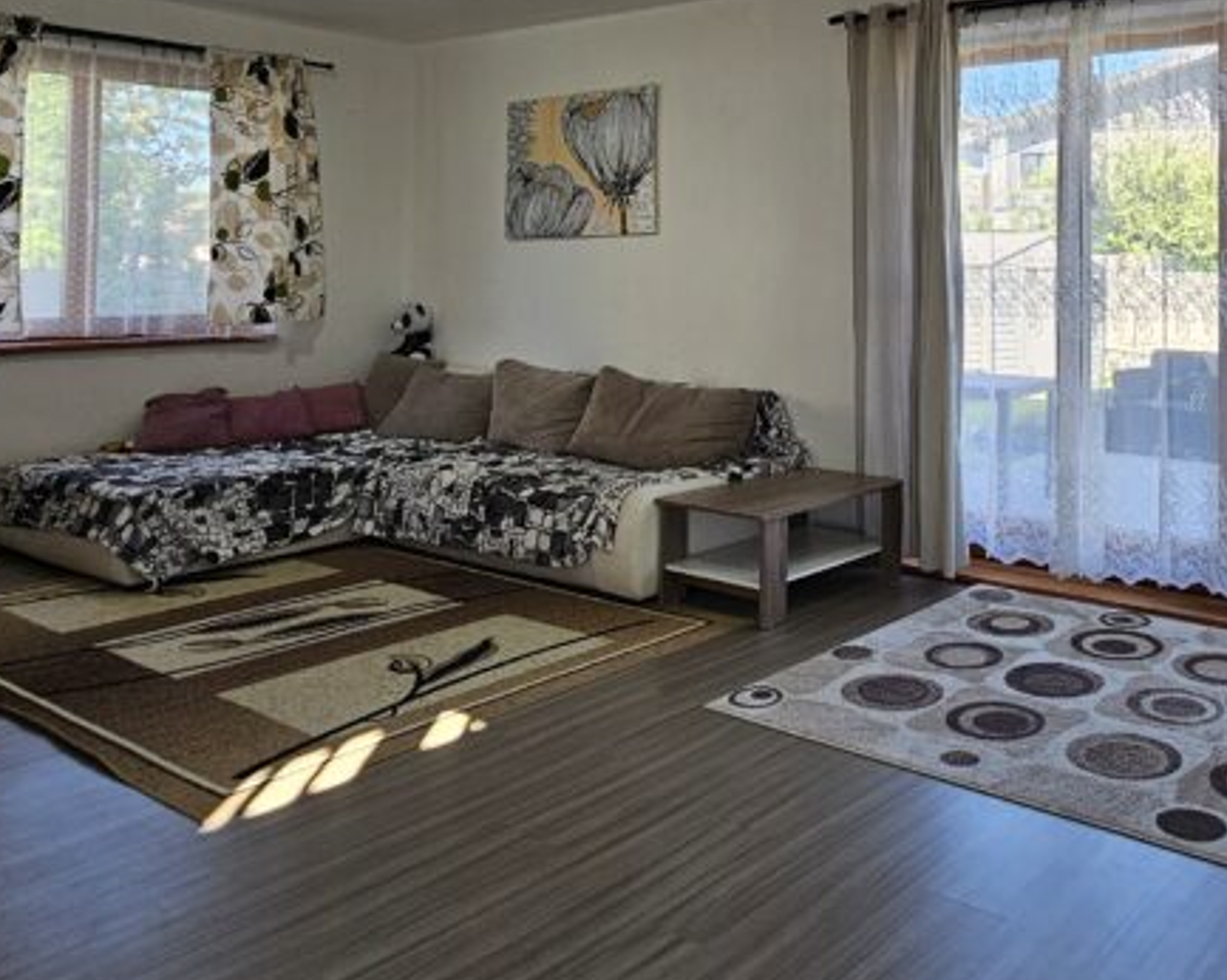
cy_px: 207
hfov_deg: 56.1
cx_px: 912
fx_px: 1089
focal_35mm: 30
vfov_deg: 46.1
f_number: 2.2
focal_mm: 2.2
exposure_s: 1/100
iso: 50
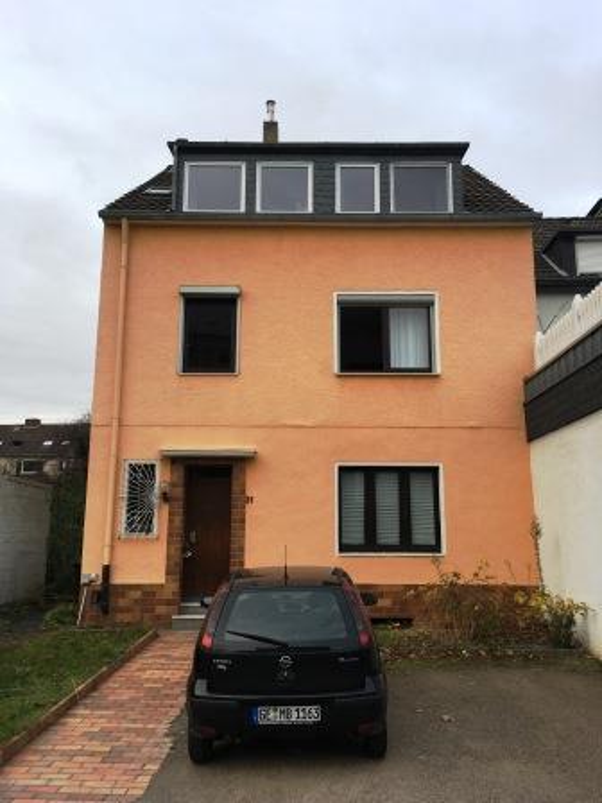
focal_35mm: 29
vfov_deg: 61.7
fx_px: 672
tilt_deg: +11.5
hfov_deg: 48.2
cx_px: 301
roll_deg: -1.5
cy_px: 402
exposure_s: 1/125
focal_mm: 4.15
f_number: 2.2
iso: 25
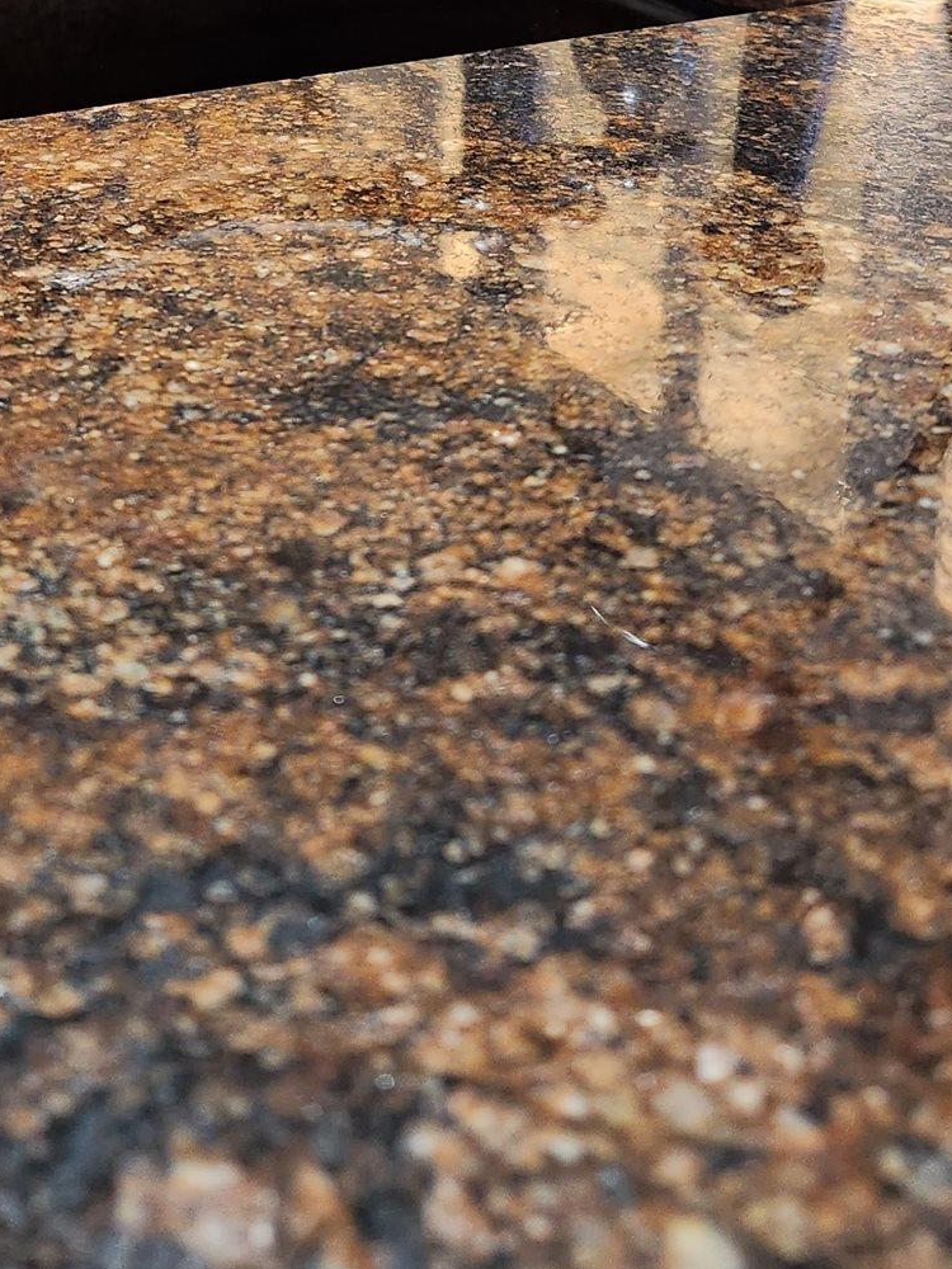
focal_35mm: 53
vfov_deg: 33.1
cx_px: 300
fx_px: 1943
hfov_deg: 27.3
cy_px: -3
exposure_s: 1/120
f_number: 1.8
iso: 250
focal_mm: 5.4
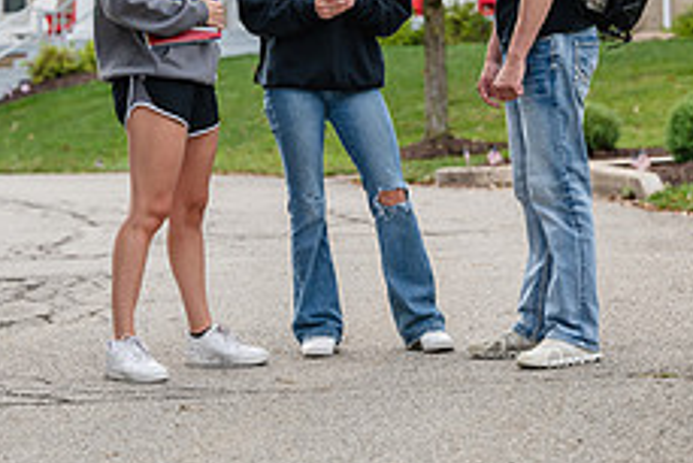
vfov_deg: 9.0
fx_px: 2908
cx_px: 269
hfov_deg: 13.6
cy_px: -48
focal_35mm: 151
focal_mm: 77
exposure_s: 1/640
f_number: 3.5
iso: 200
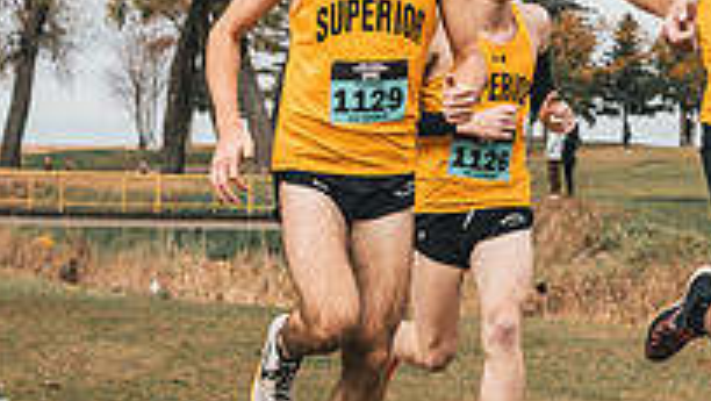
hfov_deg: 14.1
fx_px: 2867
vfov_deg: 8.0
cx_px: 576
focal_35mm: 152
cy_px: 106
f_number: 6.3
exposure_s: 1/1250
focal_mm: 50
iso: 400
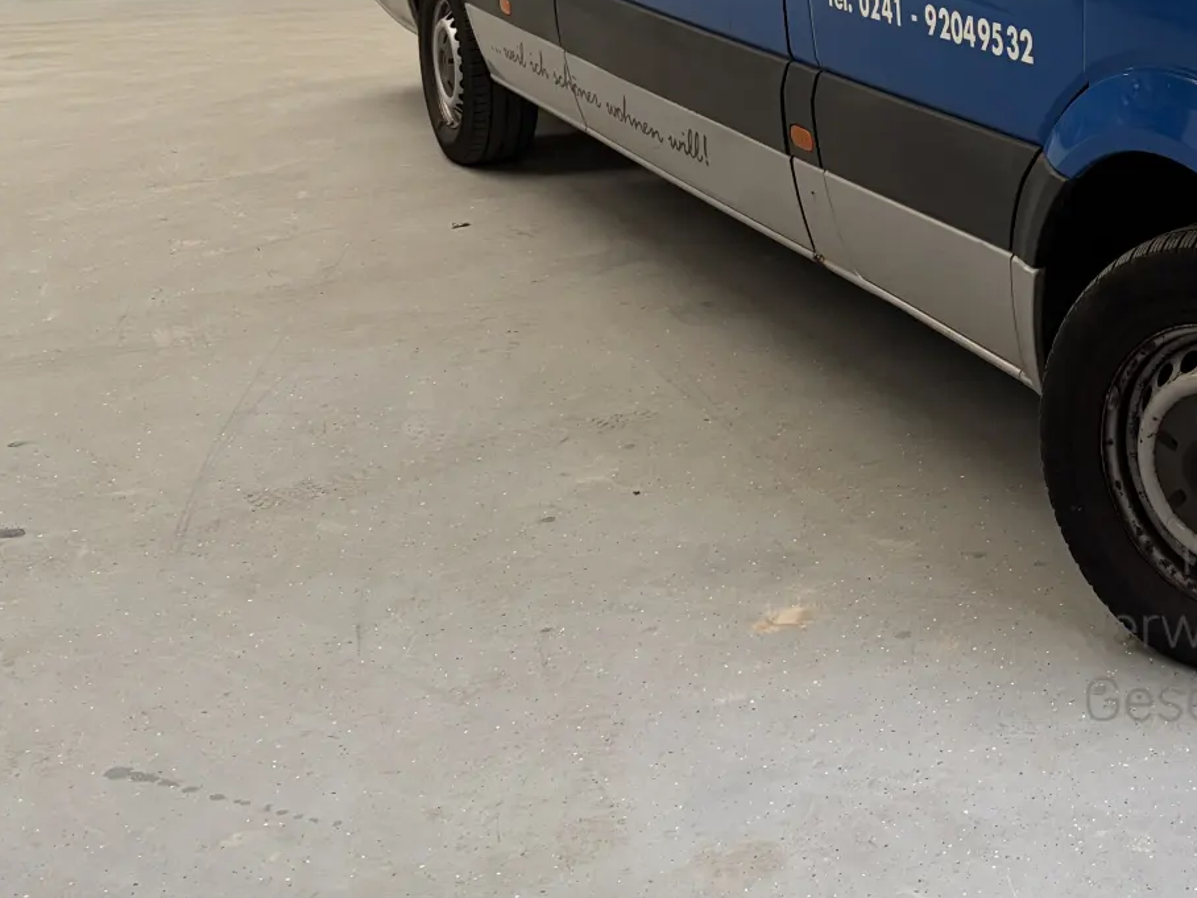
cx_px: 1260
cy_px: -37
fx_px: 1902
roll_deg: +1.2
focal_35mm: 55
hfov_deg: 31.6
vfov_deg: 25.1
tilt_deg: -7.2
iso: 80
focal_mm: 5.96
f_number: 1.6
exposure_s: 1/142
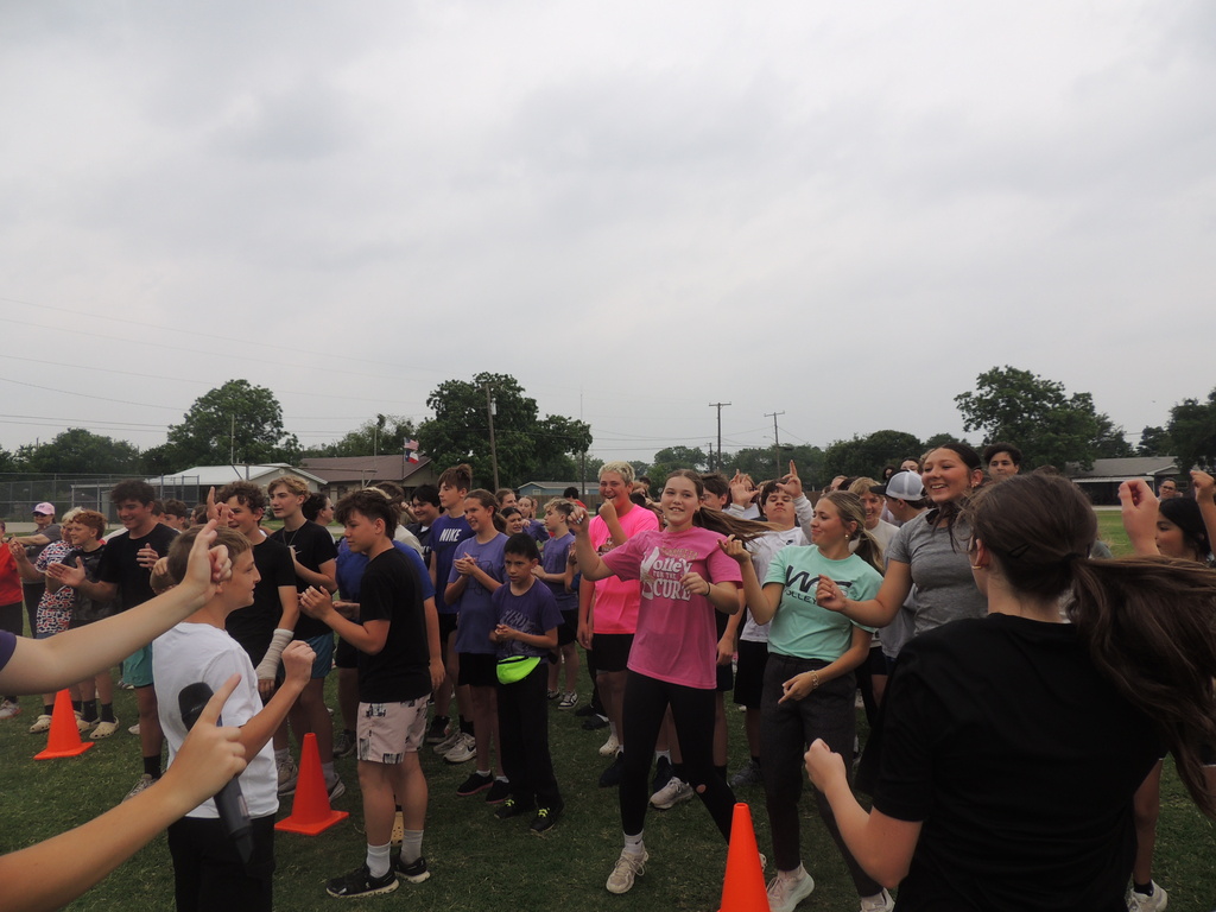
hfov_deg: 71.6
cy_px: 456
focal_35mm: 24
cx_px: 608
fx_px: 843
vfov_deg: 56.8
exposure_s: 1/640
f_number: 3
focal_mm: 4.3
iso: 100
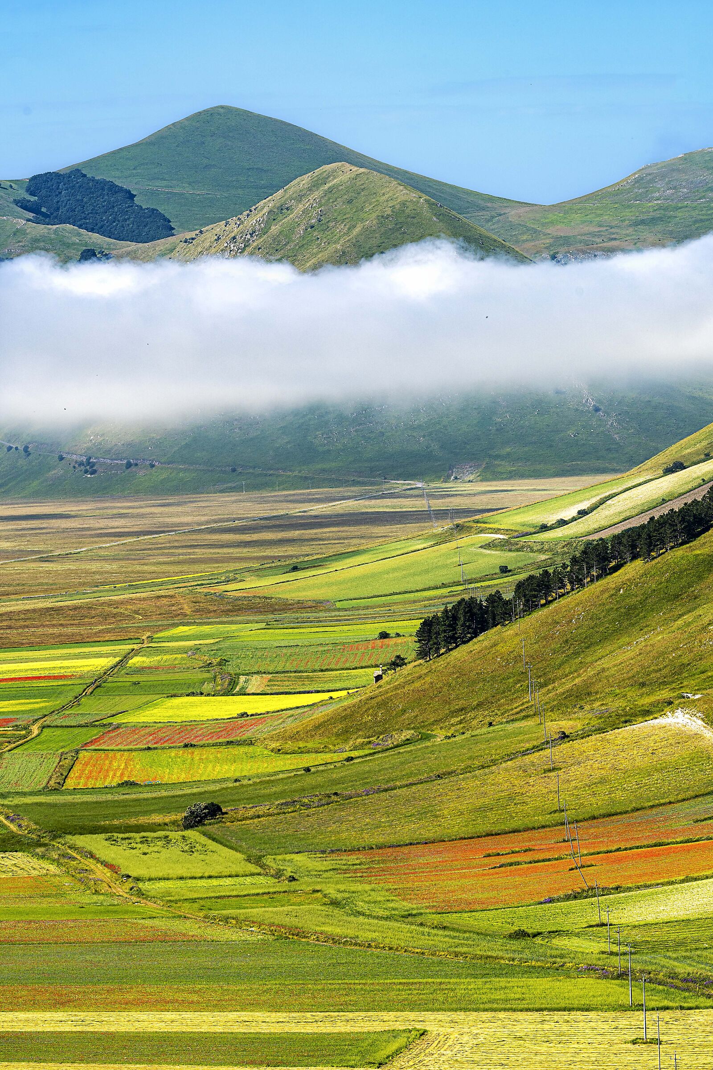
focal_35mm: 154
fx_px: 4575
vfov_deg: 13.3
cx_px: 356
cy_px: 535
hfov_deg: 8.9
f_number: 11
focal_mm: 154
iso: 200
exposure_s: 1/320
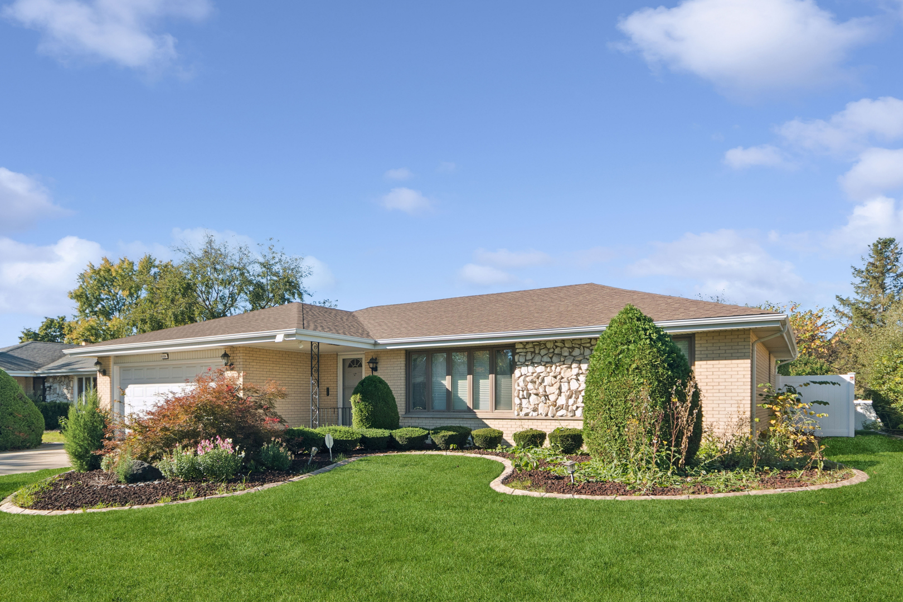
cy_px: 301
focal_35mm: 21
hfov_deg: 81.2
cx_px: 452
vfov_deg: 59.5
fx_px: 527
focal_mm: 14
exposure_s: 1/320
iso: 400
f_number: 8
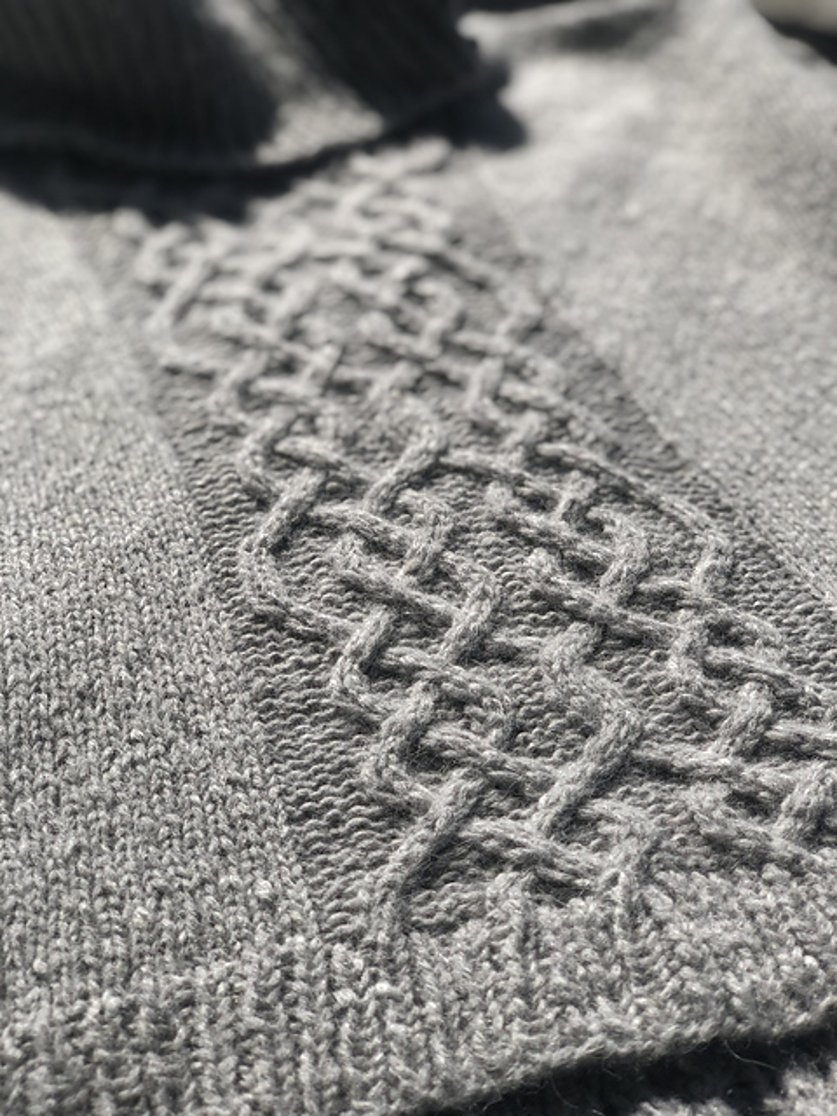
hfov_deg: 28.0
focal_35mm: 52
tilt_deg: -36.7
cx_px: 418
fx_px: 1676
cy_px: 558
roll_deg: -3.0
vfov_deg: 36.8
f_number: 2.4
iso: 16
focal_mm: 6
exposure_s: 1/1600
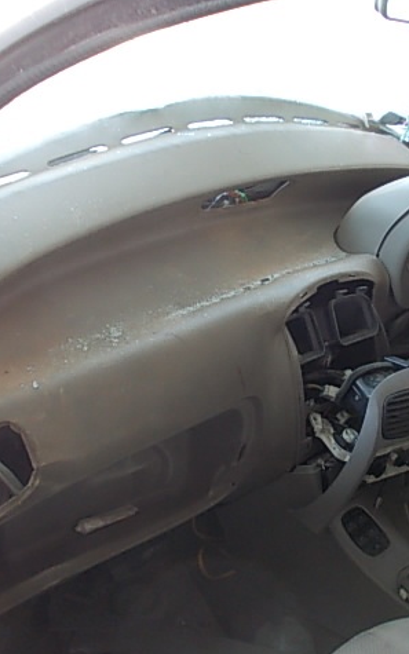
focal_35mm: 40
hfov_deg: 31.6
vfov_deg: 49.3
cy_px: 329
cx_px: 285
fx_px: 713
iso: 140
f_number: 2.7
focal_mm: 4
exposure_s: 1/25
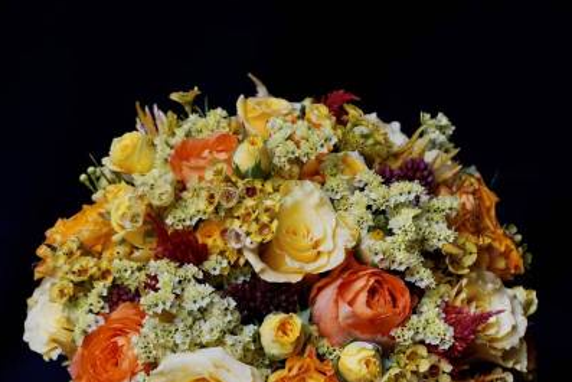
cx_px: 285
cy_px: 376
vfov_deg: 18.0
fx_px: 1176
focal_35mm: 74
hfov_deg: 27.3
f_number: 7.1
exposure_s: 1/125
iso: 1600
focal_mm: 49
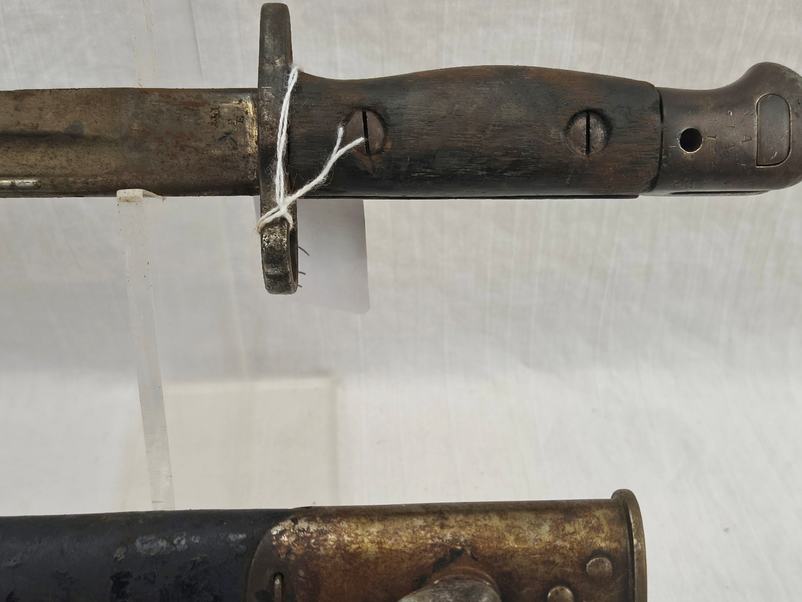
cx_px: 415
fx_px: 811
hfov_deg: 52.6
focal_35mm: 35
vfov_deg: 40.6
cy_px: 342
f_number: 1.8
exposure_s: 1/101
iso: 100
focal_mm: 5.56
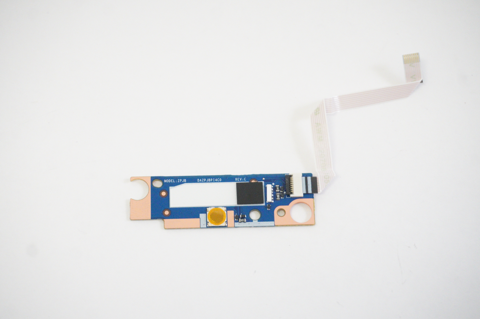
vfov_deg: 21.0
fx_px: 859
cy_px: 160
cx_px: 240
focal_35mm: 64
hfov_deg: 31.2
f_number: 5.6
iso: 6400
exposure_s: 1/250
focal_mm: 43
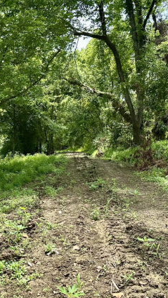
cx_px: 46
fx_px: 325
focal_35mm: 41
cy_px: 167
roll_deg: -6.1
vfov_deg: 49.3
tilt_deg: -5.2
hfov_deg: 28.7
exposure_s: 1/1198
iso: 80
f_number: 1.78
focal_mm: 6.86
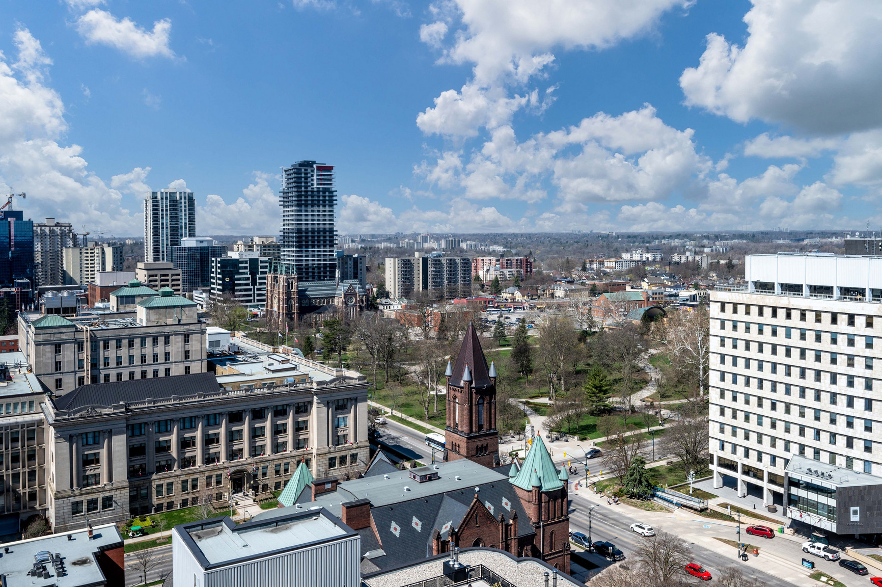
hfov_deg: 62.0
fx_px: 734
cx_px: 441
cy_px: 294
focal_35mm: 30
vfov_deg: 43.5
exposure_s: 1/400
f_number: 14
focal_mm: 30
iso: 250
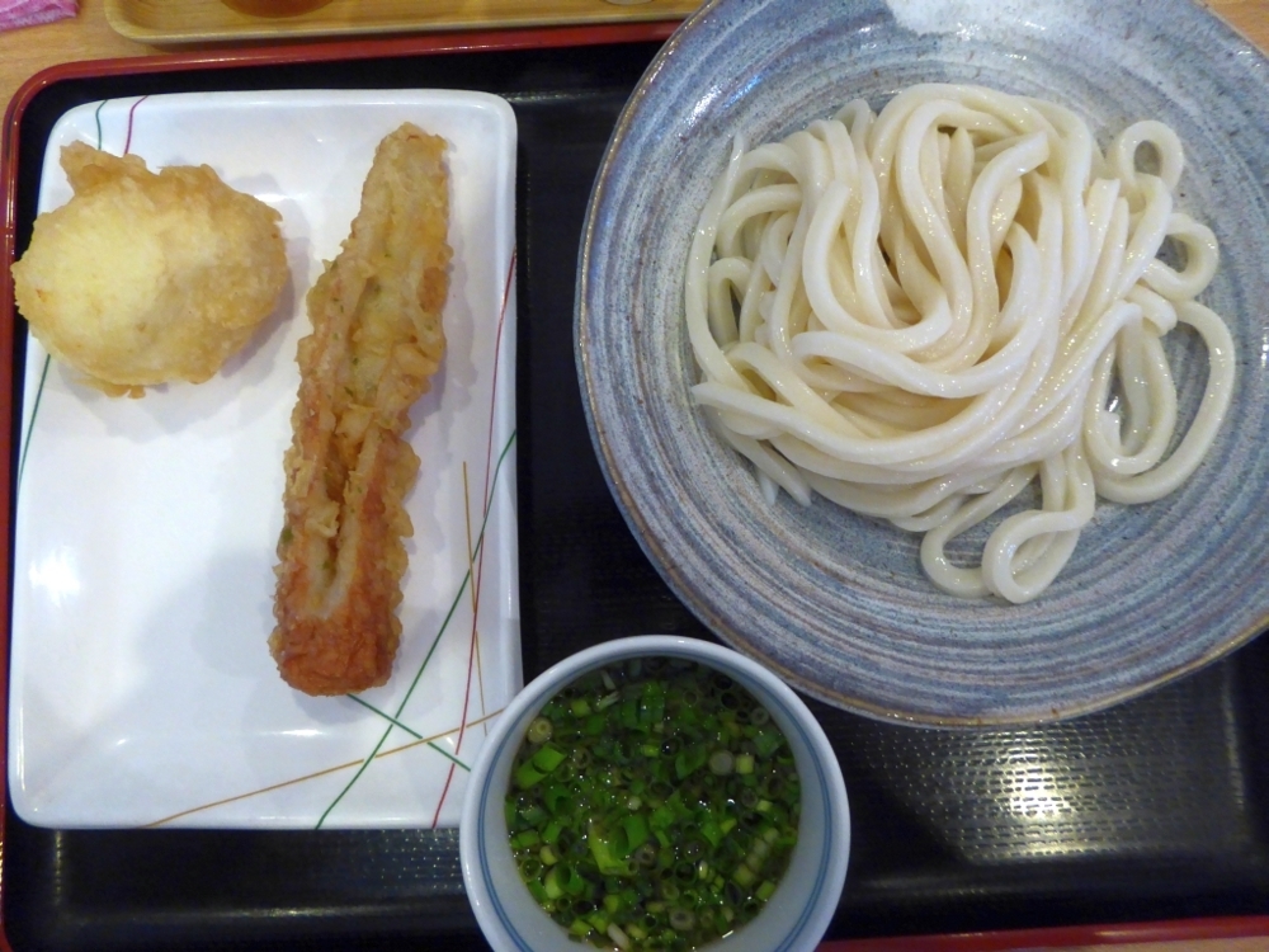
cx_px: 634
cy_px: 476
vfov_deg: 54.9
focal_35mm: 25
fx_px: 916
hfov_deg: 69.4
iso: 400
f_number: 3.3
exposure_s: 1/15
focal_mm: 4.3
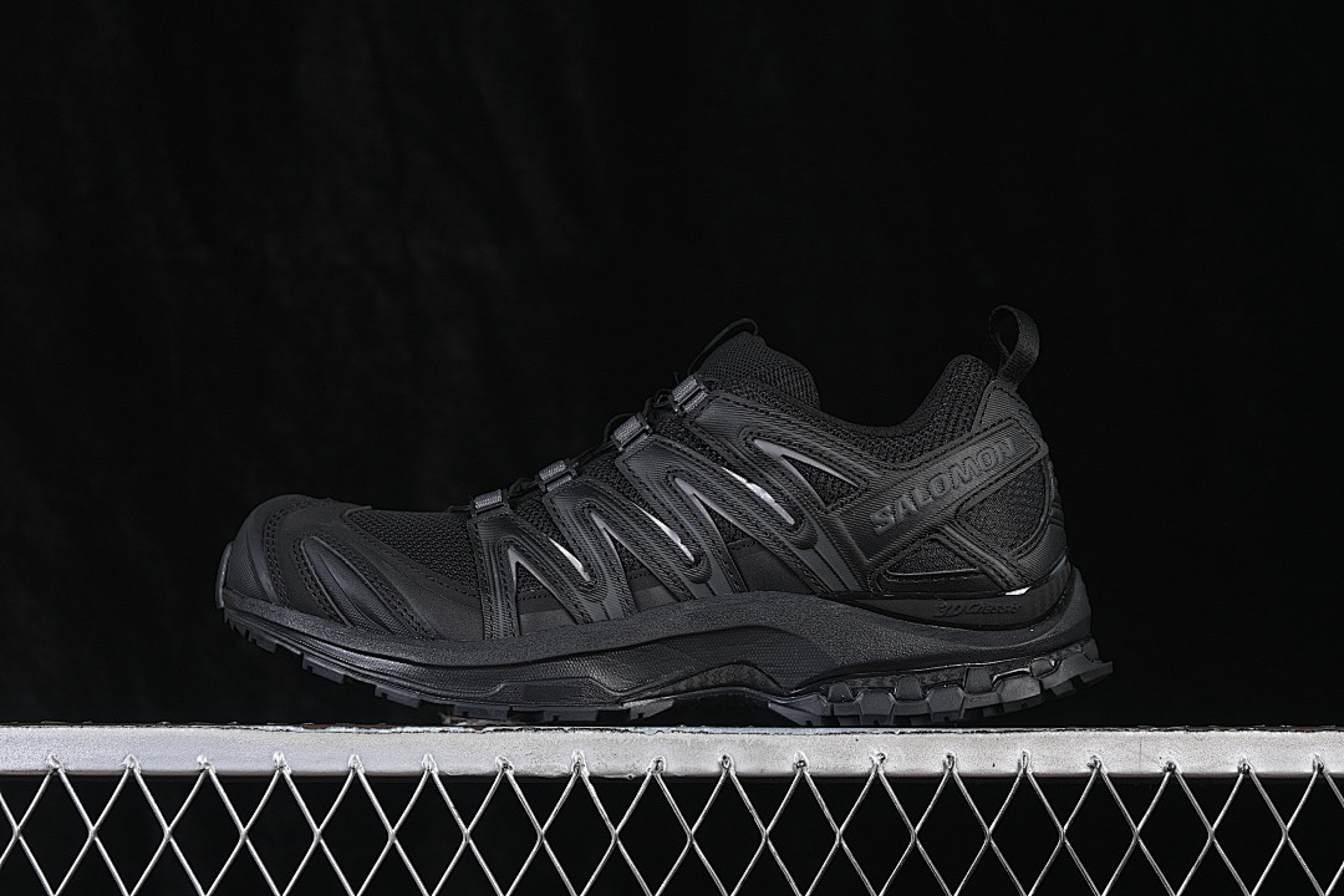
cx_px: 672
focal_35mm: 75
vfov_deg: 18.2
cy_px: 448
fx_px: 2800
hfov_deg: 27.0
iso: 160
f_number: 6.3
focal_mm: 50
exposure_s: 1/50
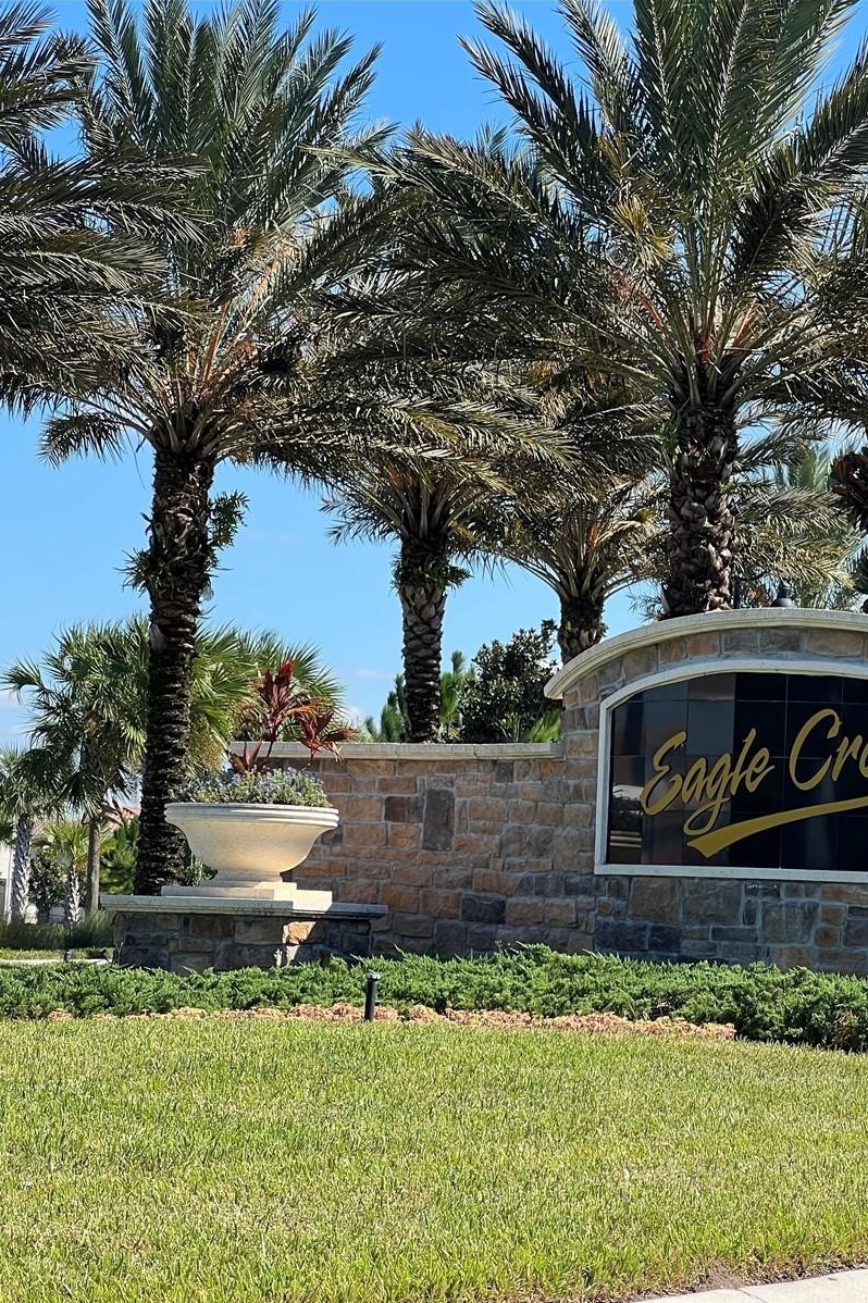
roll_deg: -2.9
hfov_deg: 12.7
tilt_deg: +4.1
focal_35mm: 107
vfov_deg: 19.1
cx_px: 829
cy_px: 652
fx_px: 3872
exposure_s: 1/467
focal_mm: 9
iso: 32
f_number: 2.8
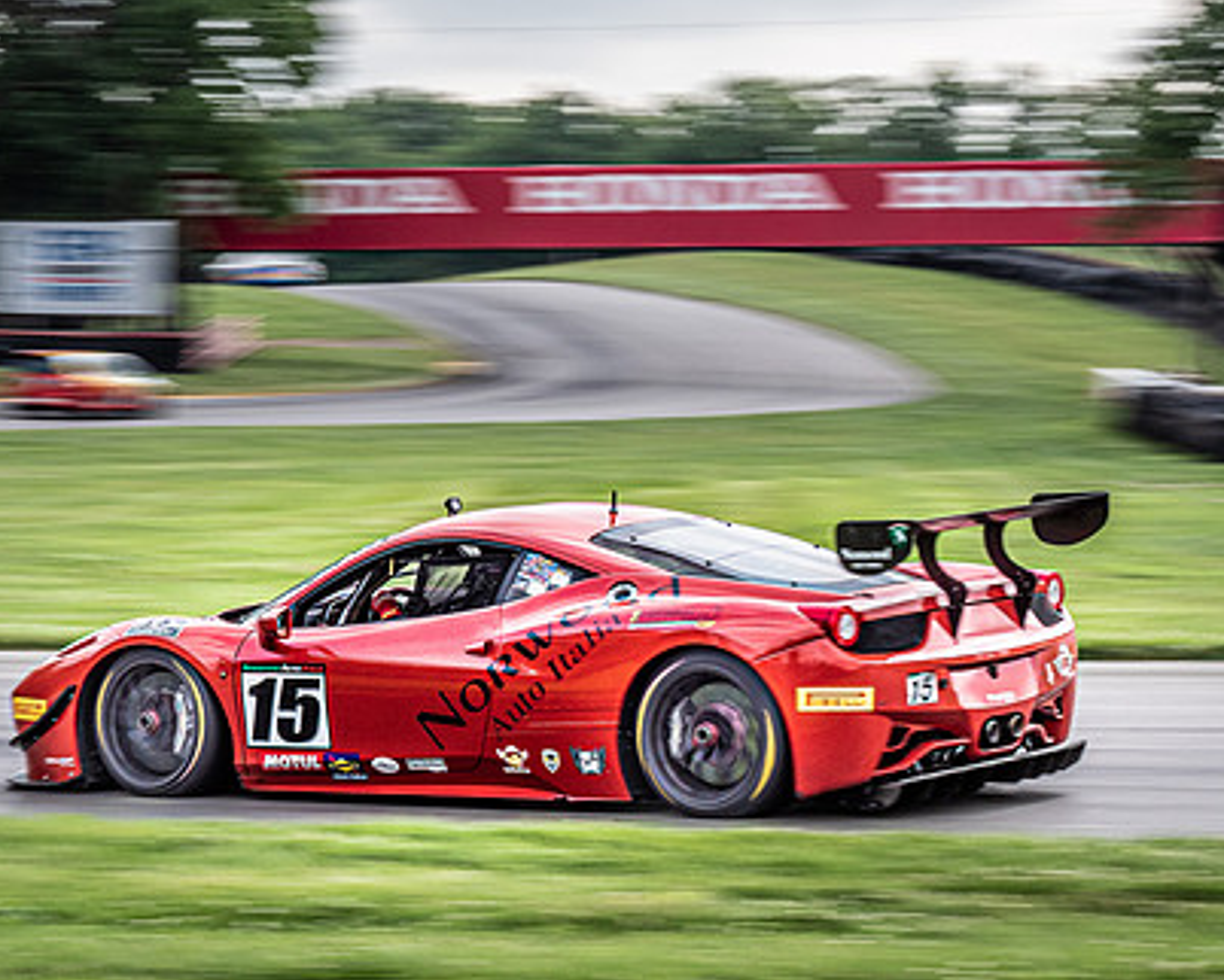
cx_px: 380
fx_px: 5654
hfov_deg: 12.3
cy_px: 507
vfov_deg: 9.9
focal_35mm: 156
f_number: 10
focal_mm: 54
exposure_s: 1/125
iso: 200
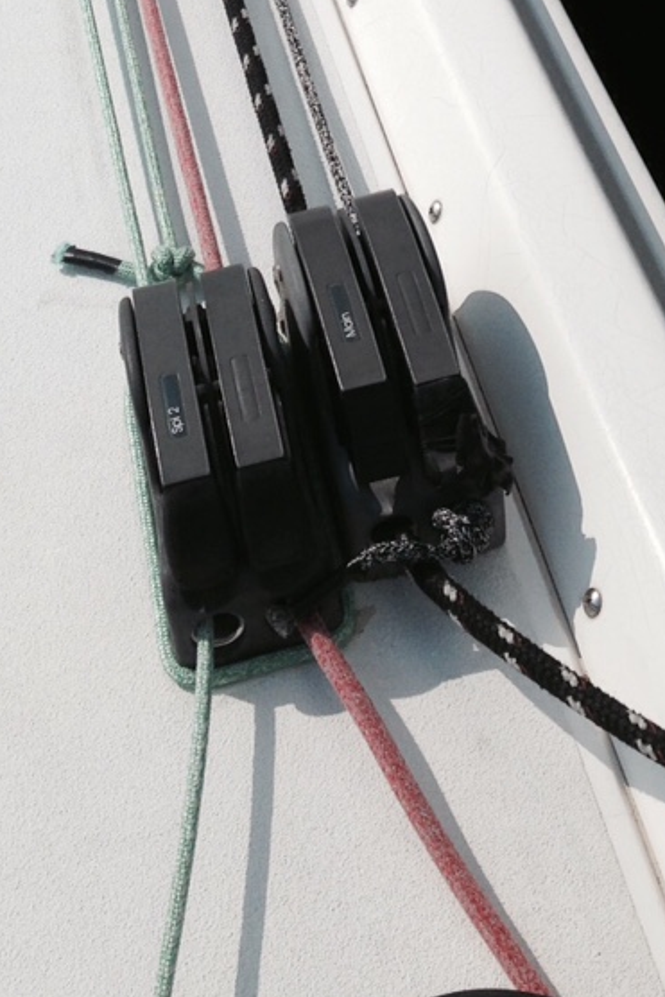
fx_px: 2187
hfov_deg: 17.3
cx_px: 319
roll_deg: -12.4
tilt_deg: -32.2
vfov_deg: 23.8
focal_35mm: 79
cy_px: -131
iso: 50
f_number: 2.4
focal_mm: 4.12
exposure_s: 1/4525
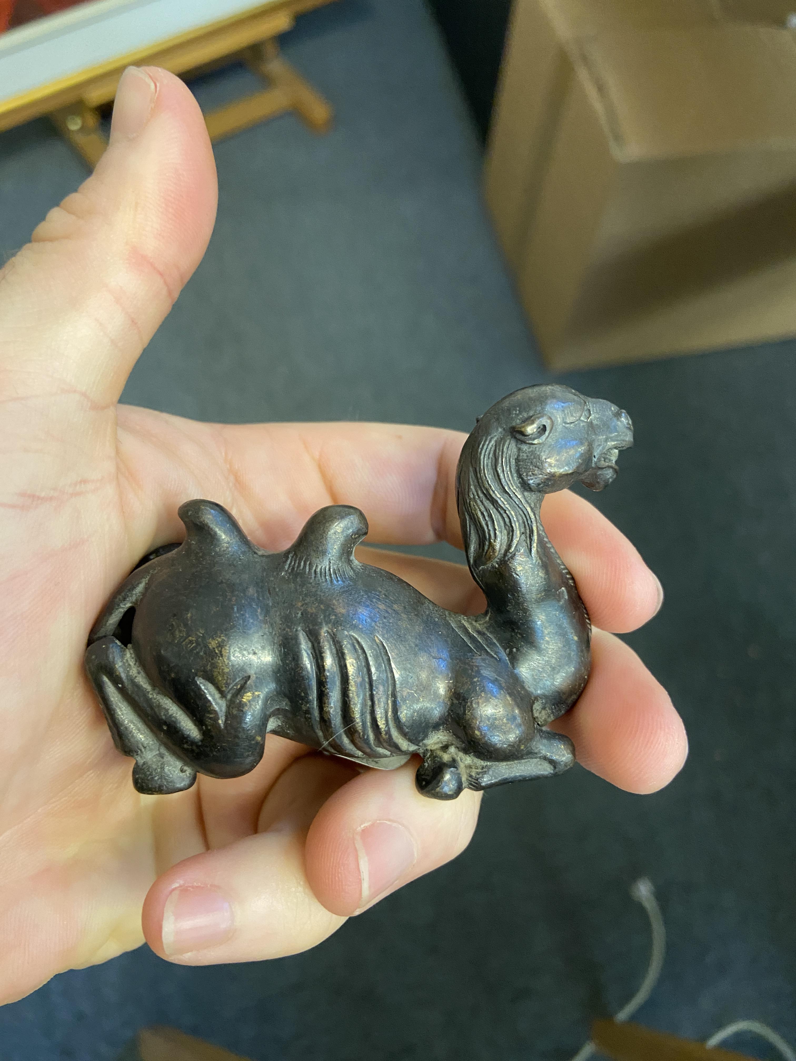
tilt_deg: -61.5
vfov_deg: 67.3
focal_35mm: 26
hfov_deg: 53.1
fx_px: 797
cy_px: 530
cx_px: 398
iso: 400
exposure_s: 1/33
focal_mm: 4.25
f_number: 1.8
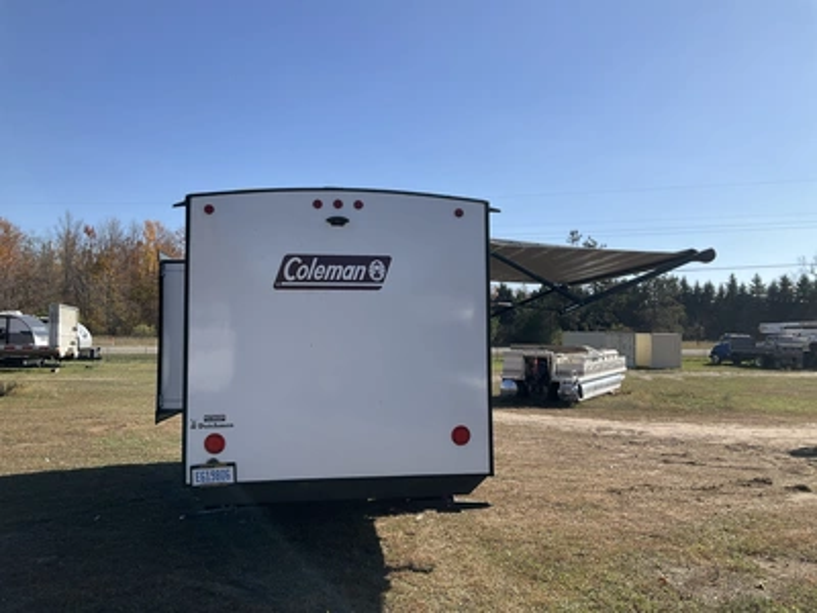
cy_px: 306
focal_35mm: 29
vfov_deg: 48.2
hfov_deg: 61.7
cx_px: 408
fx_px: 684
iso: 25
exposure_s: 1/2141
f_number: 1.8
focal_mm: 3
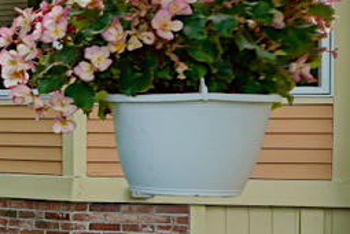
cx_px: -829
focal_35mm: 99
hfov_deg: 10.0
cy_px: 18
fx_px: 962
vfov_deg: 13.7
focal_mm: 14
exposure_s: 1/100
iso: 100
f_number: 5
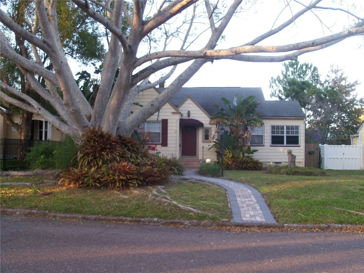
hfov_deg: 52.6
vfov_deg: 40.7
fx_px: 368
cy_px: 136
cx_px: 182
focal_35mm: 35
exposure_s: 1/40
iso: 64
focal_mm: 6.3
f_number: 3
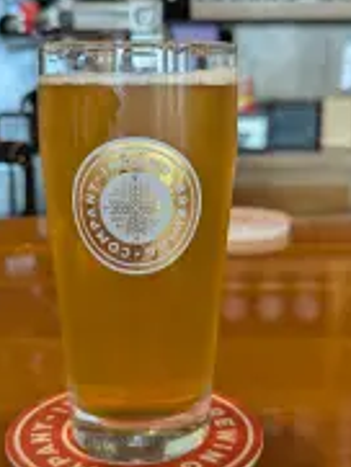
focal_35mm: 53
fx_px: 716
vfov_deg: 36.1
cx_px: 166
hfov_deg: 27.6
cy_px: 261
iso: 46
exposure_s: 1/24
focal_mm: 6.81
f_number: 1.85
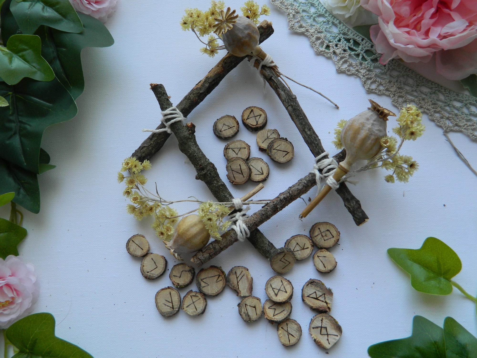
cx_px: 238
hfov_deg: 58.4
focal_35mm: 31
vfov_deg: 45.4
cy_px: 179
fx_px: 427
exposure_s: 1/40
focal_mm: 5.6
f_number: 3.2
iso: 100
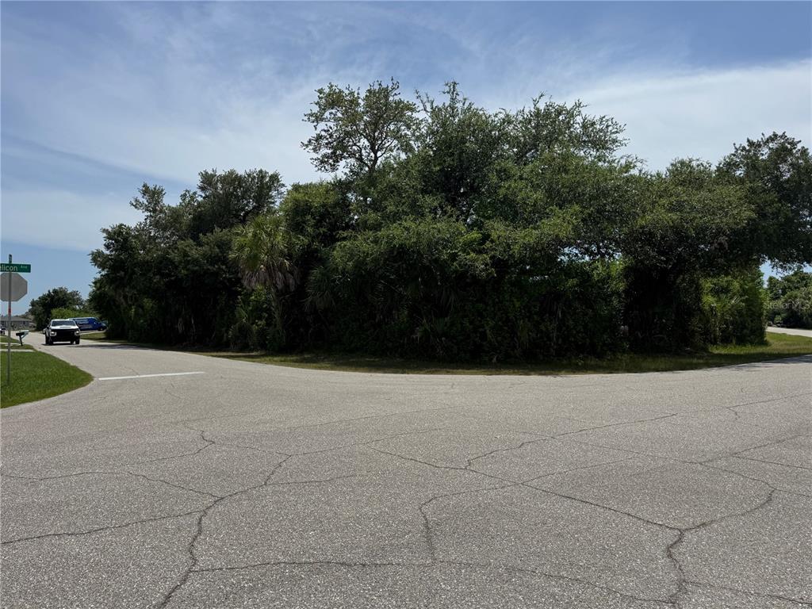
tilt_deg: +0.1
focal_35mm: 24
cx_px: 406
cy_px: 304
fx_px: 563
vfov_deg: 56.8
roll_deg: +0.4
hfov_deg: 71.6
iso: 80
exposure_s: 1/9009
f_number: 1.78
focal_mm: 6.76
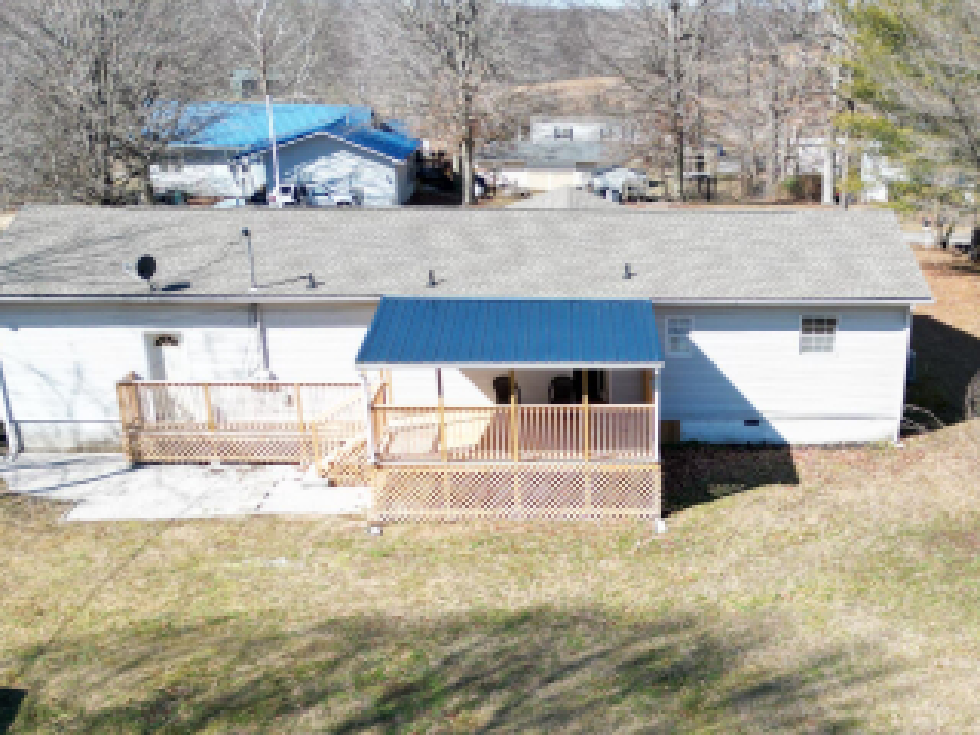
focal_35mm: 50
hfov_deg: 37.7
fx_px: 1416
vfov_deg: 27.6
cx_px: 669
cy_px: 717
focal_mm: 6.72
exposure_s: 1/1600
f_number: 1.7
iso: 140
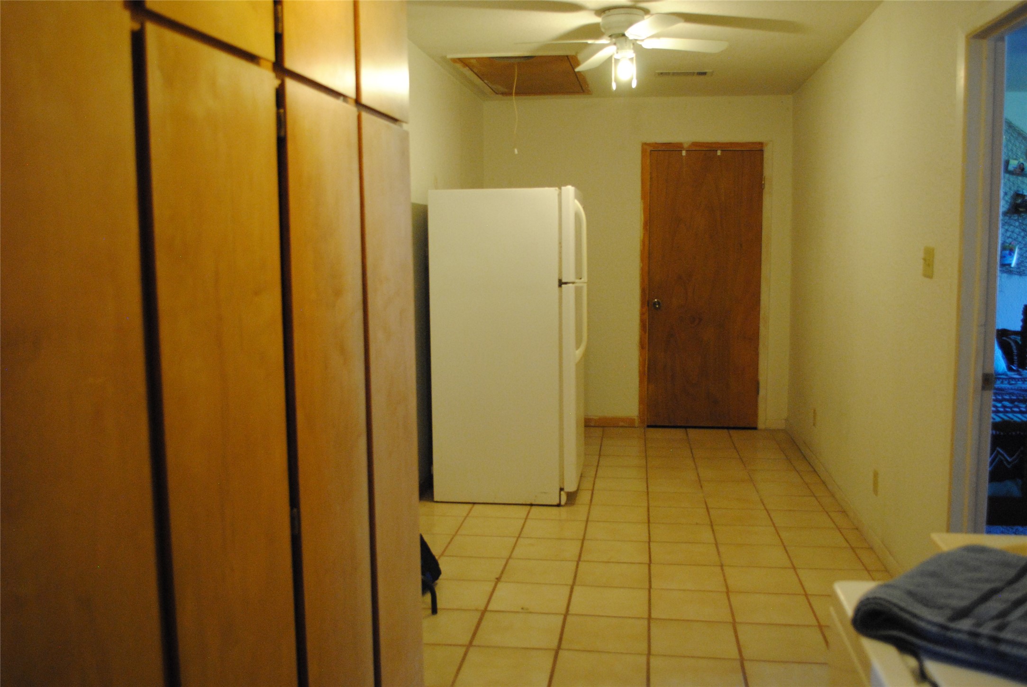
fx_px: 942
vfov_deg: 40.1
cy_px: 344
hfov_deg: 57.2
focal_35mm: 33
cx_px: 514
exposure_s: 1/30
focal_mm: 22
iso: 1000
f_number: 3.8
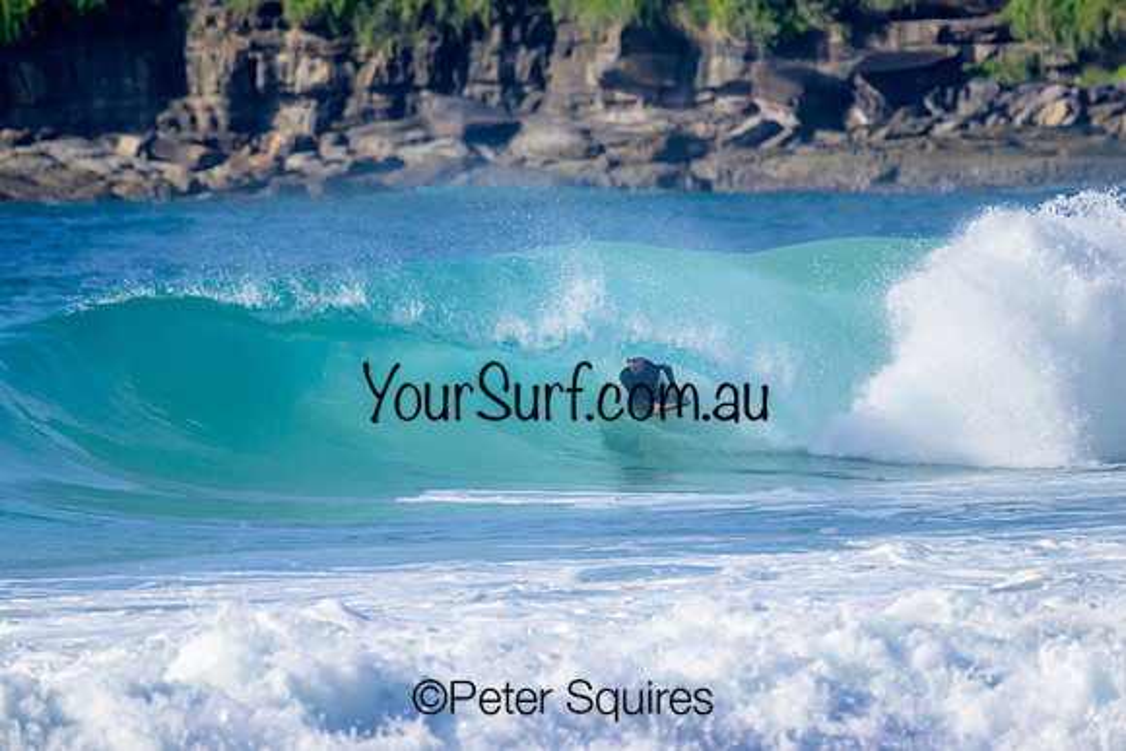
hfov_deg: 2.6
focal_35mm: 800
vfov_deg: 1.7
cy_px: 376
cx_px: 563
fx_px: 25027
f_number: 11
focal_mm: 800
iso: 900
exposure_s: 1/2000
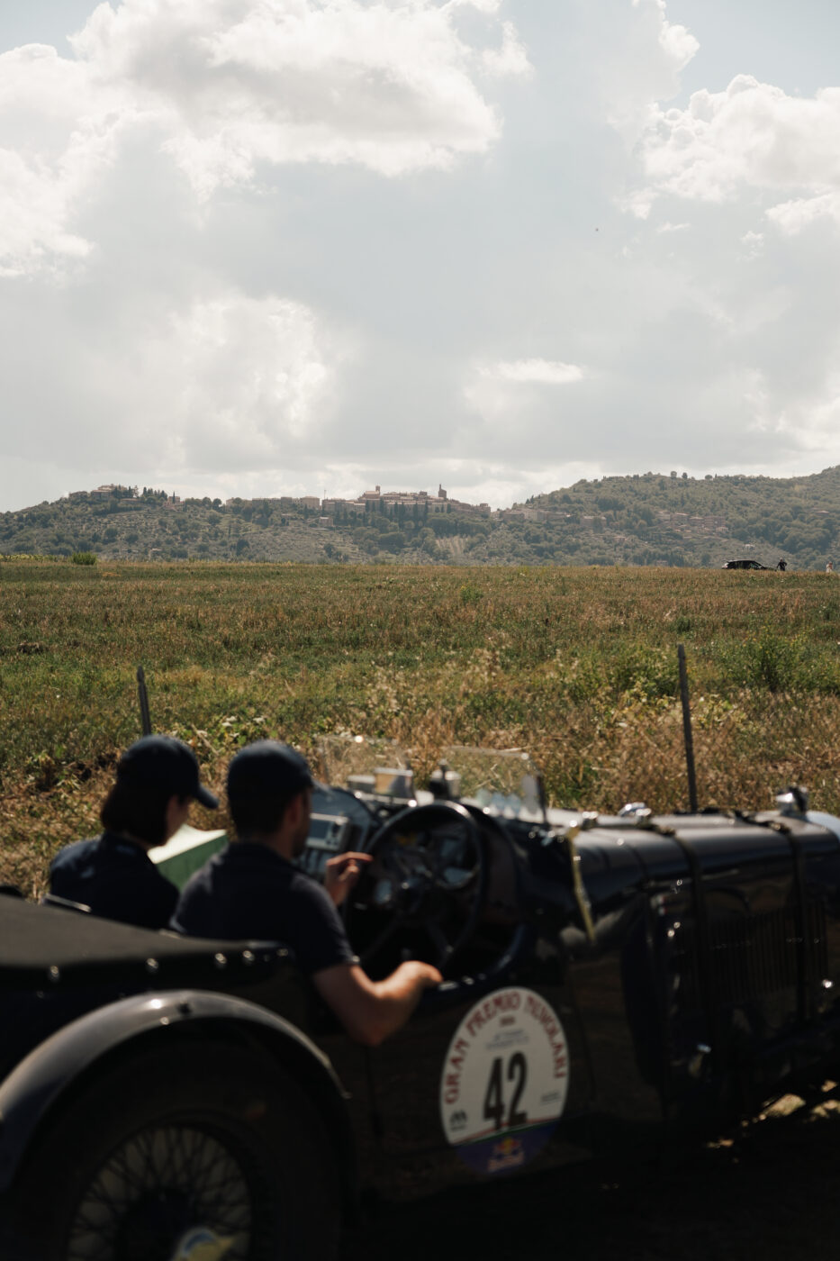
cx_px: 420
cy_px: 630
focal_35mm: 61
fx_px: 2135
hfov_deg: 22.3
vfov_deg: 32.9
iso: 100
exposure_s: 1/640
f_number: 4
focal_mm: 61
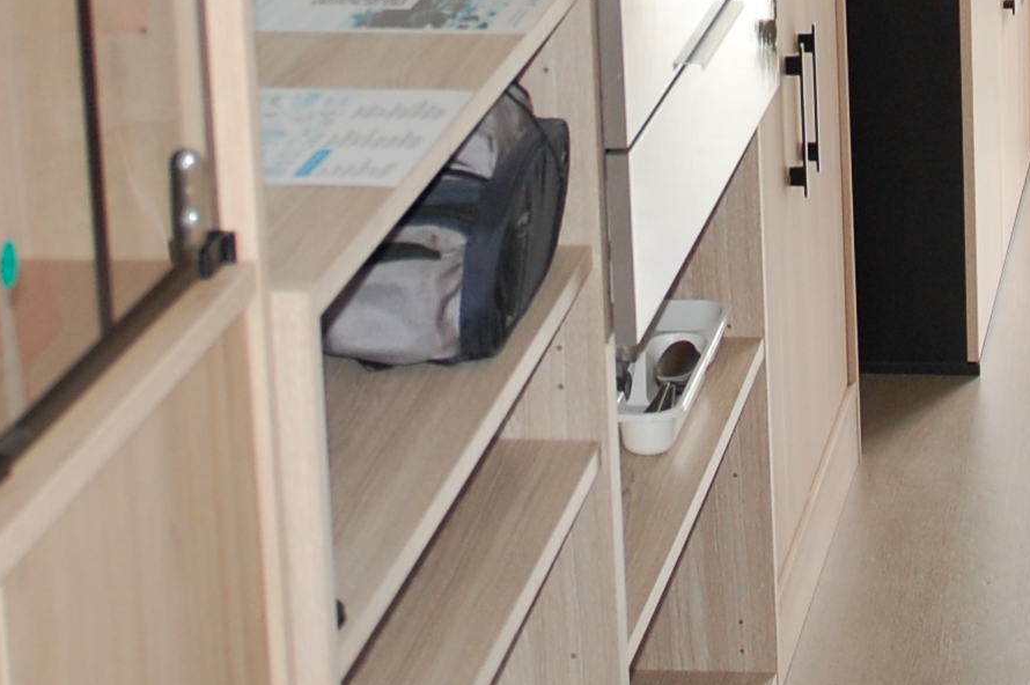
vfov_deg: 10.5
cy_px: -312
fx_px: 3622
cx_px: 700
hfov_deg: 16.1
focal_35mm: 127
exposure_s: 1/80
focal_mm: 25
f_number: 3.8
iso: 400
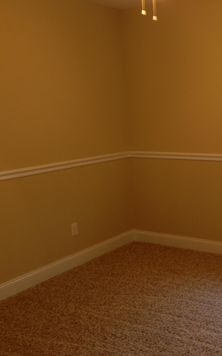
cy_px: 179
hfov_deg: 26.5
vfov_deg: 42.7
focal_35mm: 47
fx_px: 455
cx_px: 200
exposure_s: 1/20
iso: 64
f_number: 2.4
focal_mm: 4.13
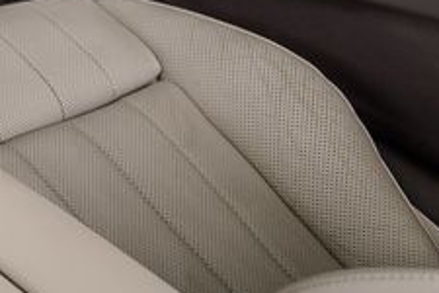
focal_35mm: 113
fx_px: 1378
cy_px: -266
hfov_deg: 14.5
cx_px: -482
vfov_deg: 11.1
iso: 400
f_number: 4
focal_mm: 24
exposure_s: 1/1250
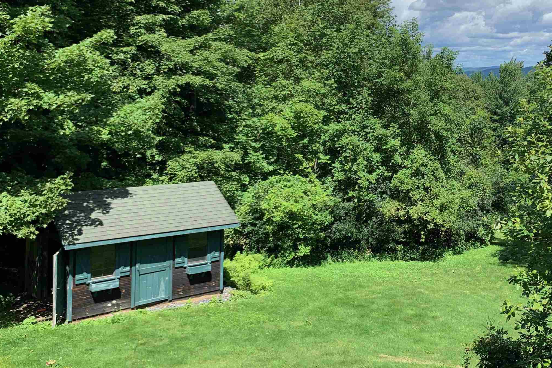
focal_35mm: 41
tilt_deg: -2.7
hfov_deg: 46.3
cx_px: 390
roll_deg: -1.0
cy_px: 111
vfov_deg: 32.3
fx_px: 629
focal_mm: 4.25
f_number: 1.8
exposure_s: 1/1220
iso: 25
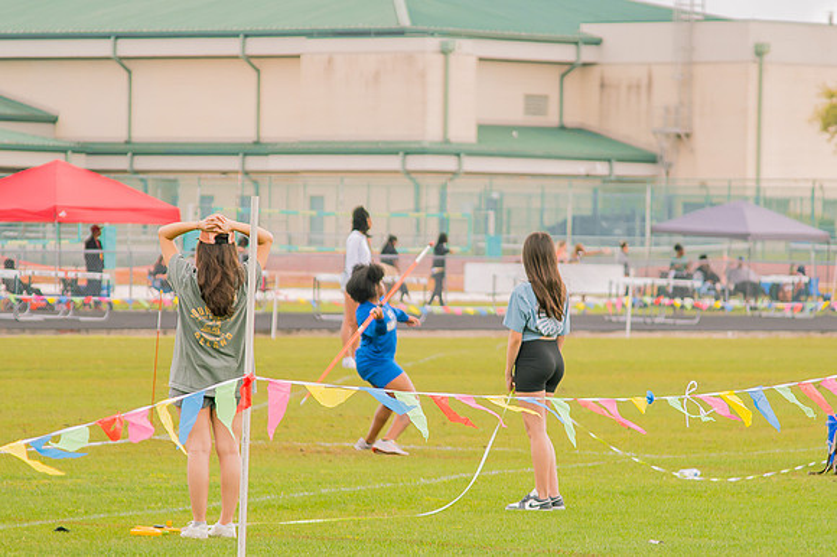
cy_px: 294
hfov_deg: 8.1
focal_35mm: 255
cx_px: 474
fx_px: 5919
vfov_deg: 5.4
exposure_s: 1/200
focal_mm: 120
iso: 200
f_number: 4
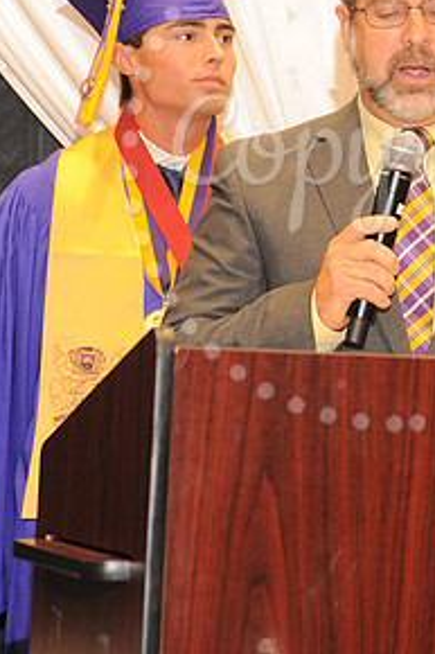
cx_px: 394
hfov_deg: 6.5
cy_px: 156
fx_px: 3811
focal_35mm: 210
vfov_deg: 9.8
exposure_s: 1/60
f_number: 5.6
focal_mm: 105
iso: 1250
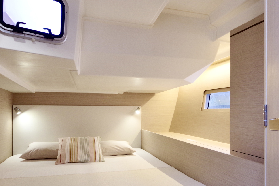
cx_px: 128
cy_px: 125
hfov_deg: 69.3
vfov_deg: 48.7
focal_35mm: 26
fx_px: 202
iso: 1600
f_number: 13
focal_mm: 15
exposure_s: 1/13
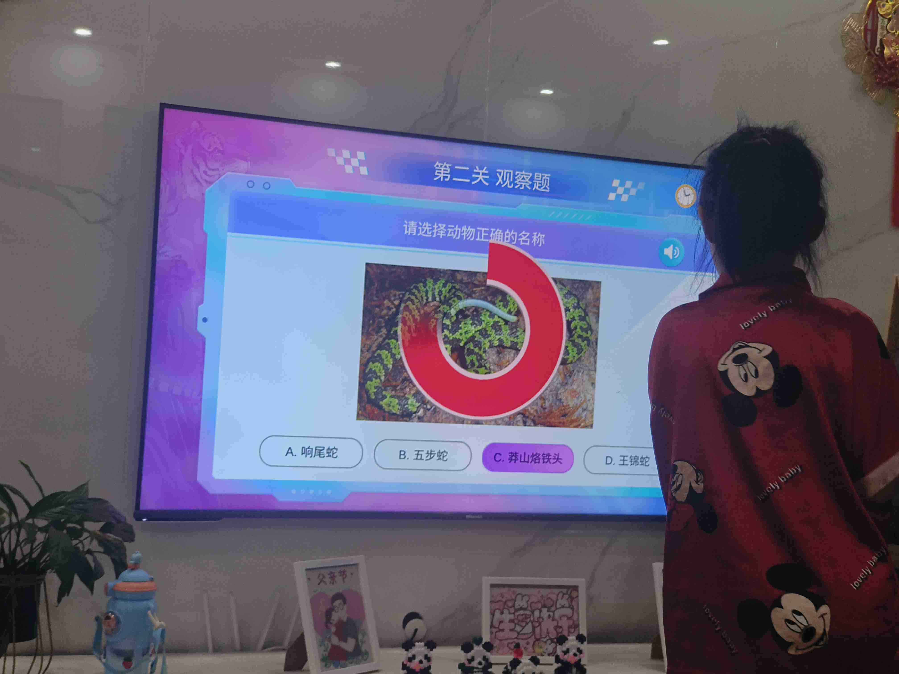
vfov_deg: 29.1
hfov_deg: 38.2
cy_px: 337
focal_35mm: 50
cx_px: 450
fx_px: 1299
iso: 153
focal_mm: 6.7
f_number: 16
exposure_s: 1/50
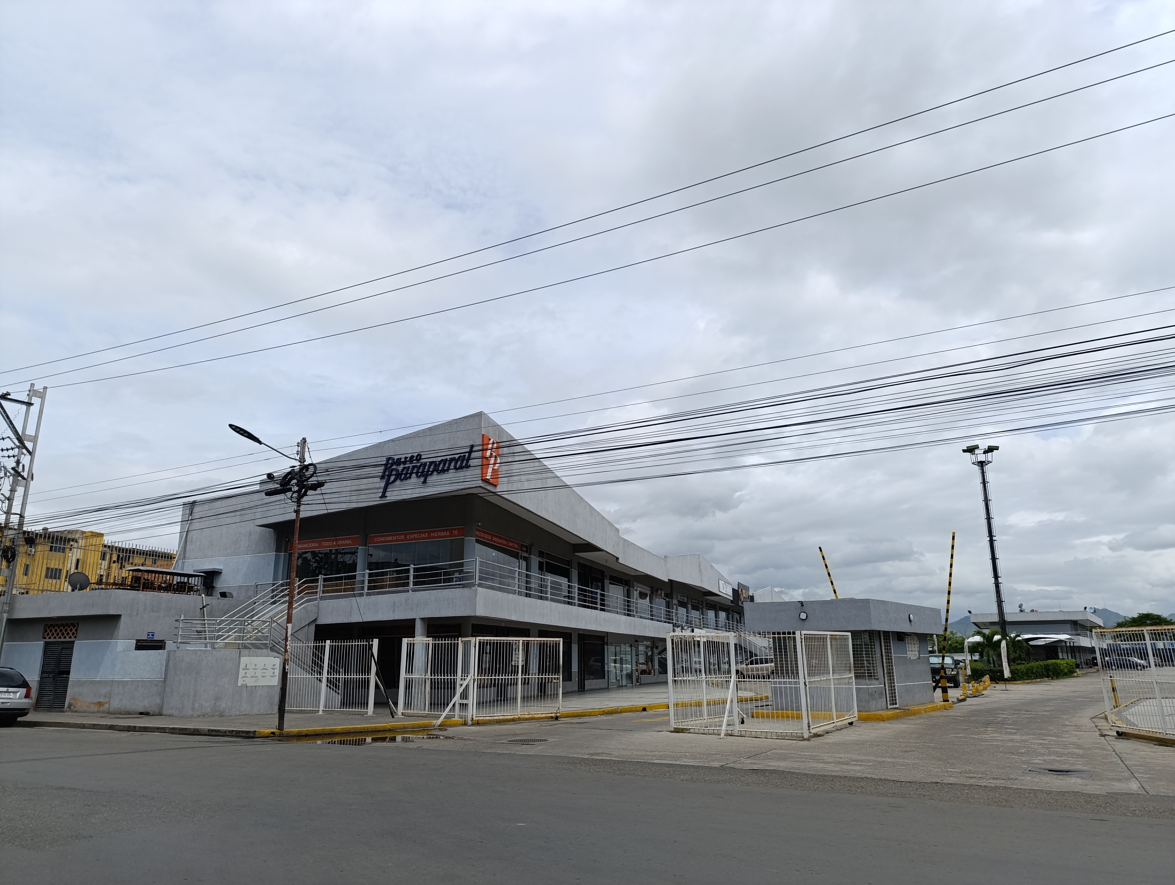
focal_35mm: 23
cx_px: 588
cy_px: 442
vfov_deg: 59.0
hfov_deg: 73.8
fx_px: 782
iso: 50
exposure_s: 1/1110
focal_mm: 6.14
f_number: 1.6
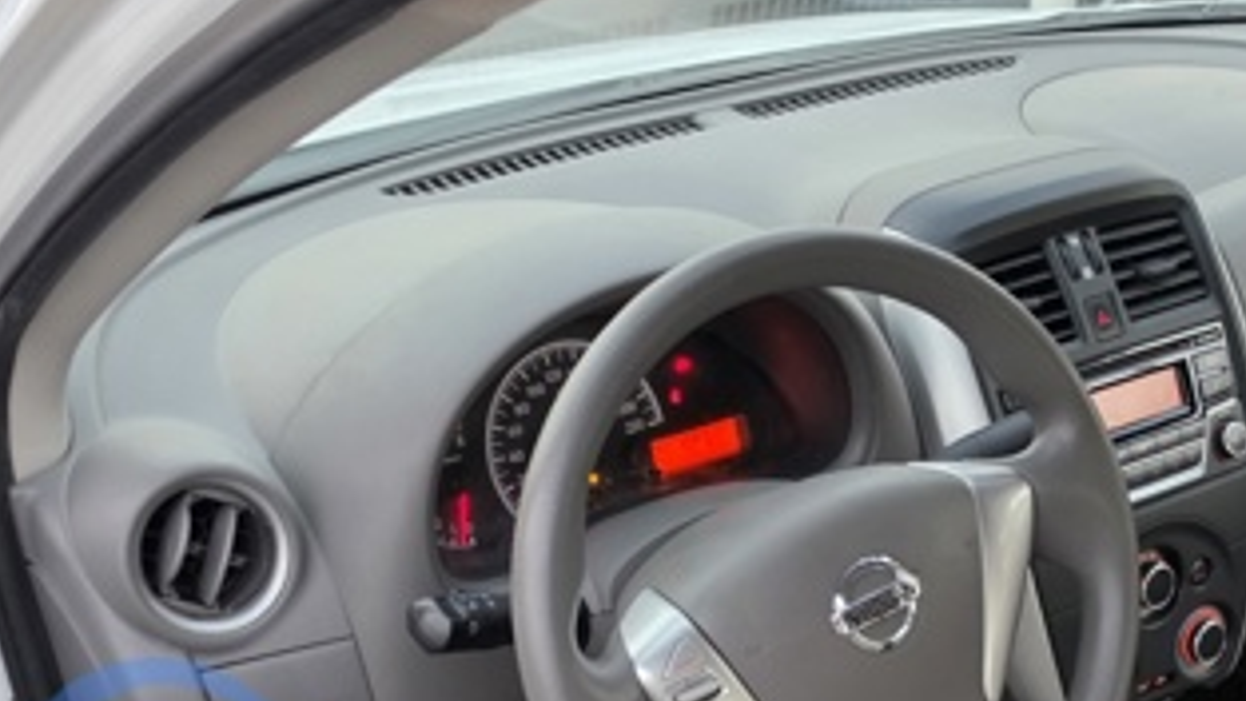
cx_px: 701
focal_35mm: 48
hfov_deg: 42.8
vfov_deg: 23.2
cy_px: 805
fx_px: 1586
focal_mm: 6.5
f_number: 1.4
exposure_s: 1/100
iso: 400
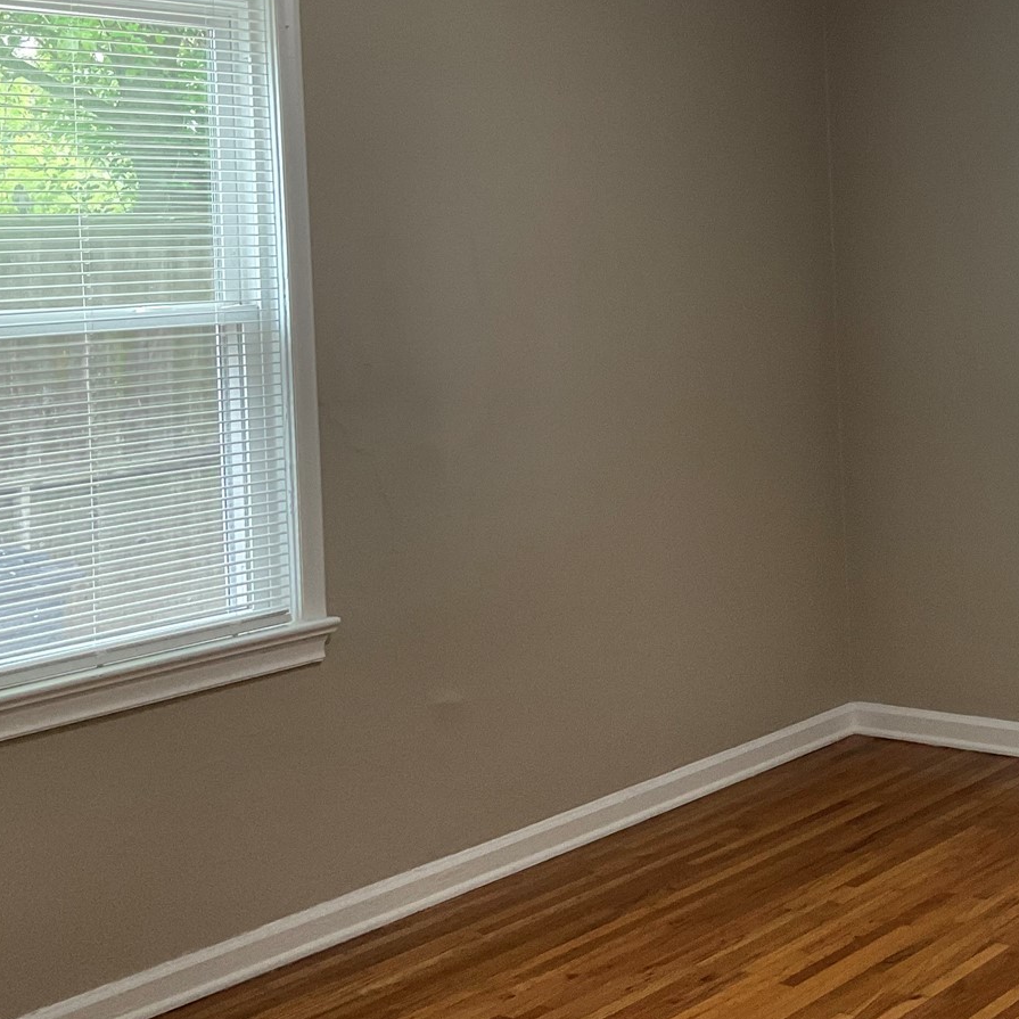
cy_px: 279
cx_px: 1027
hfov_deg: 29.0
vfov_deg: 30.7
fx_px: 1832
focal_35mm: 55
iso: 64
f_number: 1.8
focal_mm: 3
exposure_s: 1/60
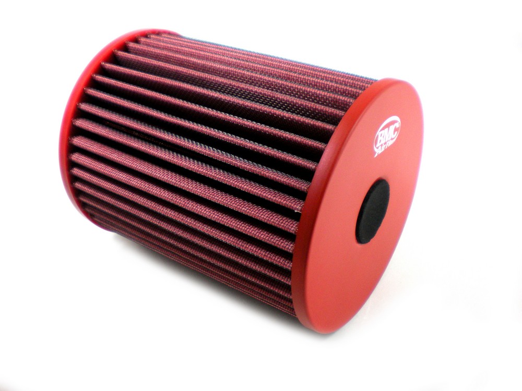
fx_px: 573
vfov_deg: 37.7
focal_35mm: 38
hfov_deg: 49.0
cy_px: 196
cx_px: 261
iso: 188
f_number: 3.1
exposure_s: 1/66.8
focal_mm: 6.3
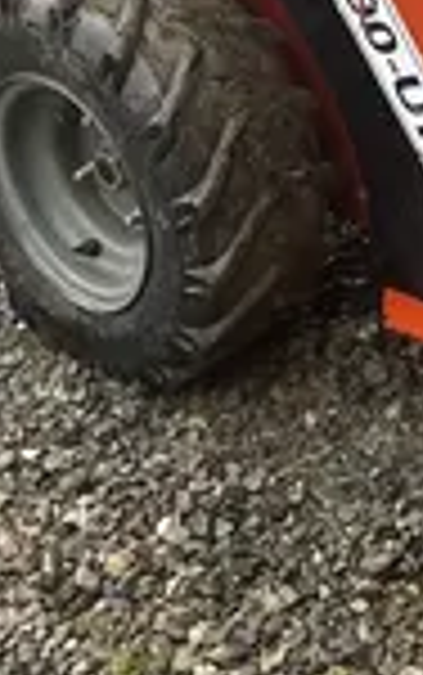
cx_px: 878
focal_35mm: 135
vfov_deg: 14.5
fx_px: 2485
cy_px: -313
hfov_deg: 9.1
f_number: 1.6
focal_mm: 5.1
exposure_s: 1/246
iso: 40
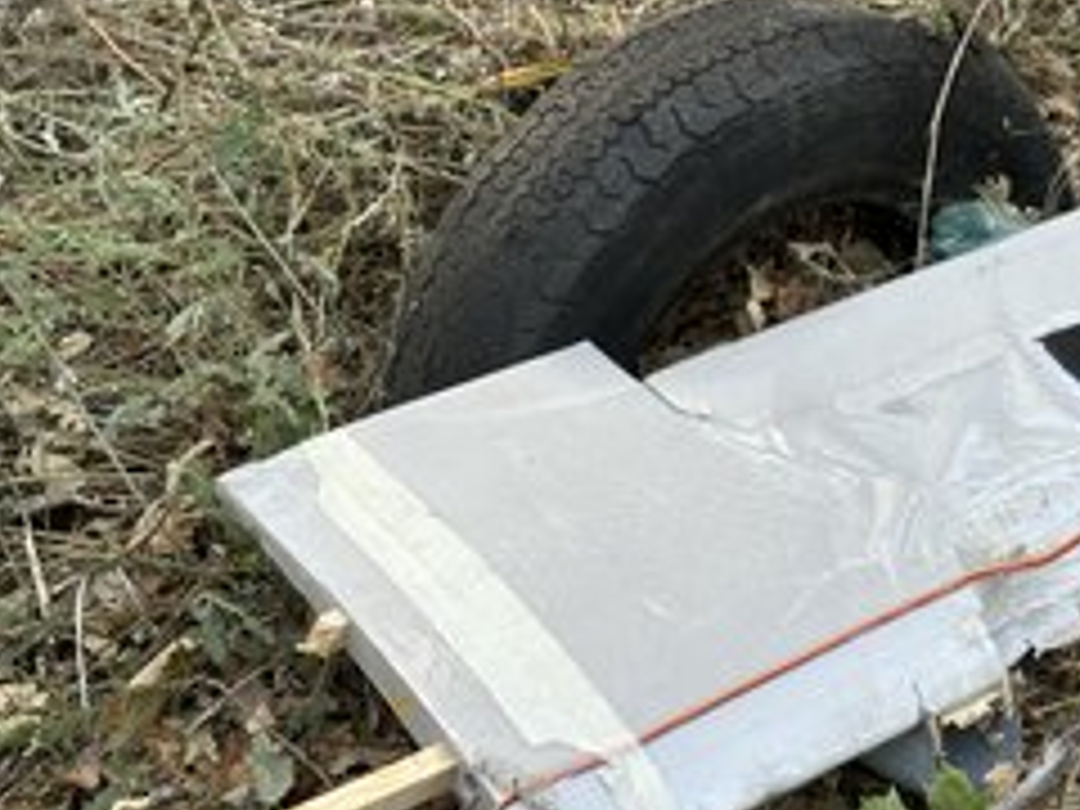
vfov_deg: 18.4
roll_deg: -0.5
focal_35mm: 80
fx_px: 2496
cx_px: 896
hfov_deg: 24.0
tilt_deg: -39.4
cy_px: 364
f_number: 1.78
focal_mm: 6.86
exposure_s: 1/368
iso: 64
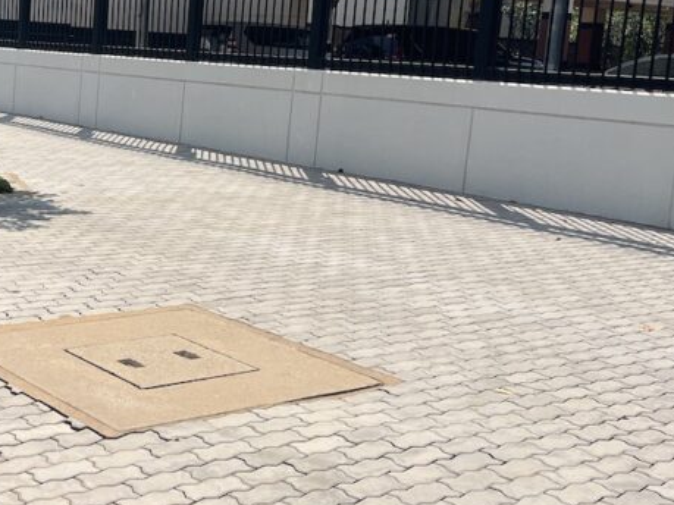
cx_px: 73
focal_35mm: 58
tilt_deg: -8.0
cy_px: 195
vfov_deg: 25.2
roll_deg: -2.8
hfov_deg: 31.7
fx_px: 1129
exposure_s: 1/5319
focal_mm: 5.1
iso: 50
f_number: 1.6
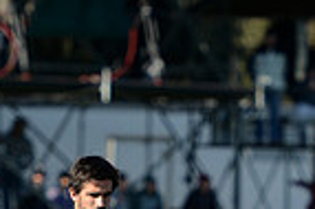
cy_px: 406
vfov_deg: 2.1
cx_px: 220
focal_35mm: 648
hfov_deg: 3.2
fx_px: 5663
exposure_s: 1/1600
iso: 250
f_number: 2.8
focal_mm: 160
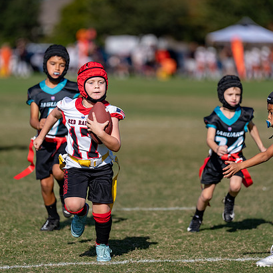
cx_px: 118
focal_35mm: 289
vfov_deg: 6.1
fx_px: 2579
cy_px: 126
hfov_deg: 6.1
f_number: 2.8
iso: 100
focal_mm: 200
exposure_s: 1/2500
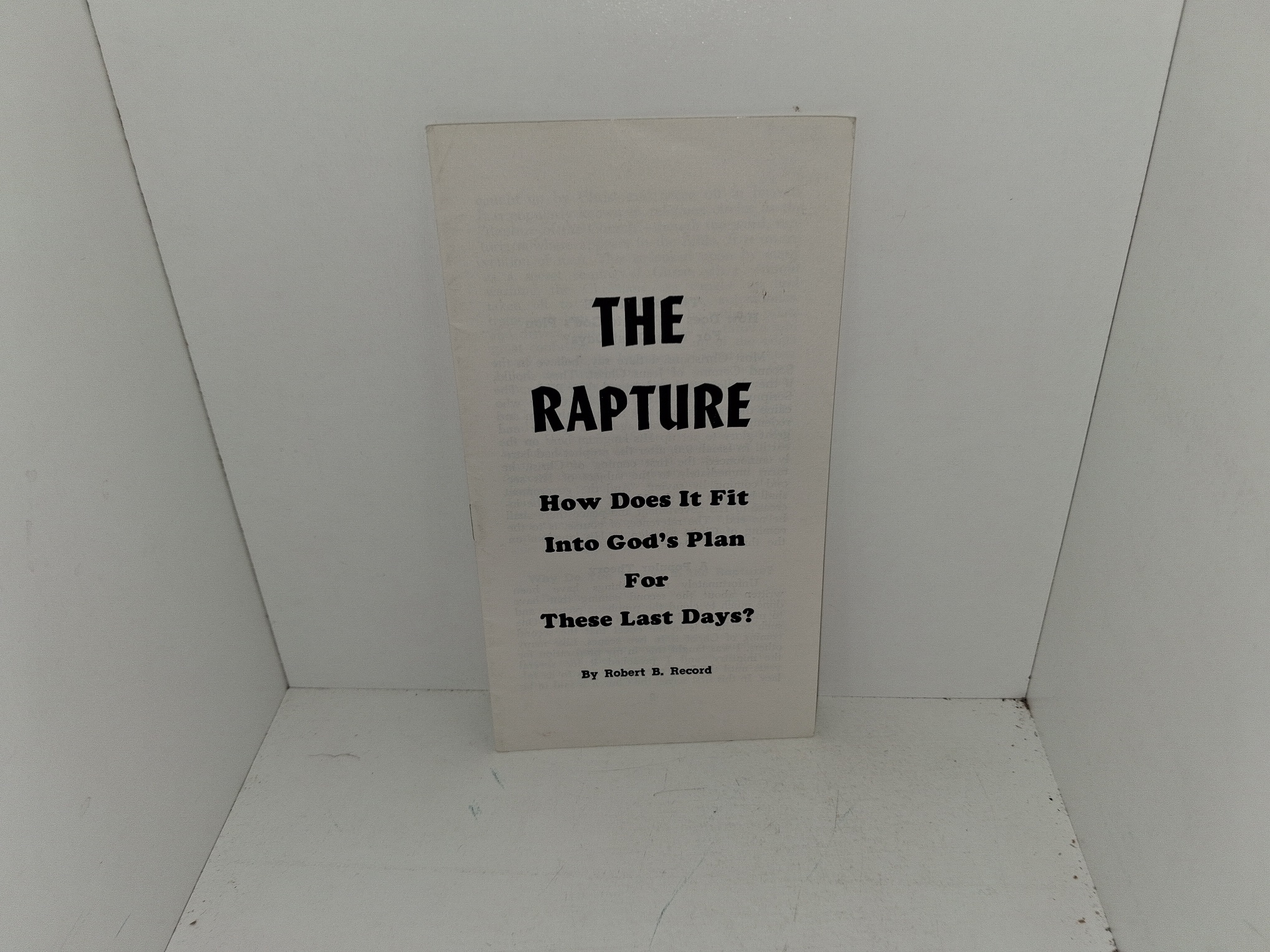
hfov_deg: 65.3
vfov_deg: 51.4
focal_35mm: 27
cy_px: 476
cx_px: 635
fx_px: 991
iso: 25
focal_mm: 4
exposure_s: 1/113
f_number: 1.8
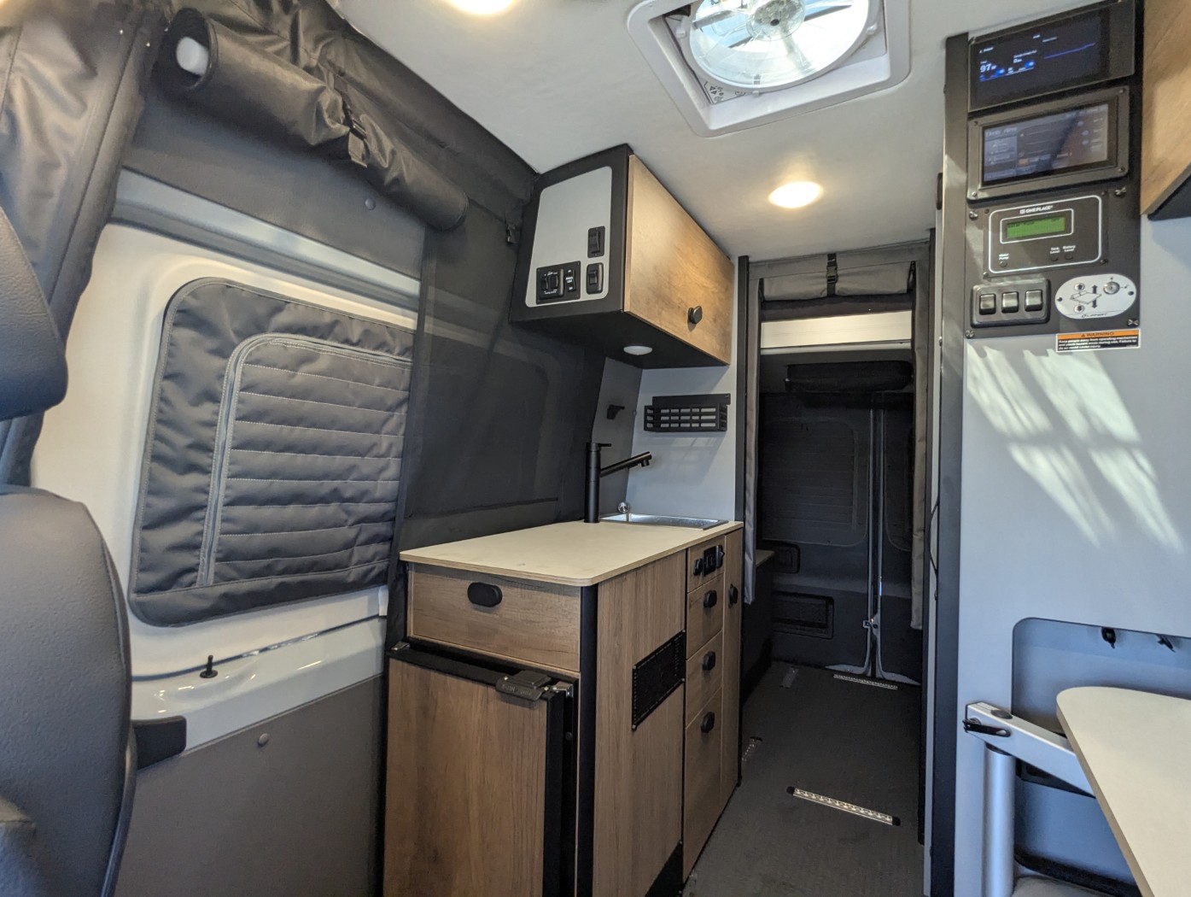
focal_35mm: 16
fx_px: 551
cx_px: 596
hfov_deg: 94.4
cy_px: 448
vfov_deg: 78.2
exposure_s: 1/94
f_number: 2.2
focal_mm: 2.35
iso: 235
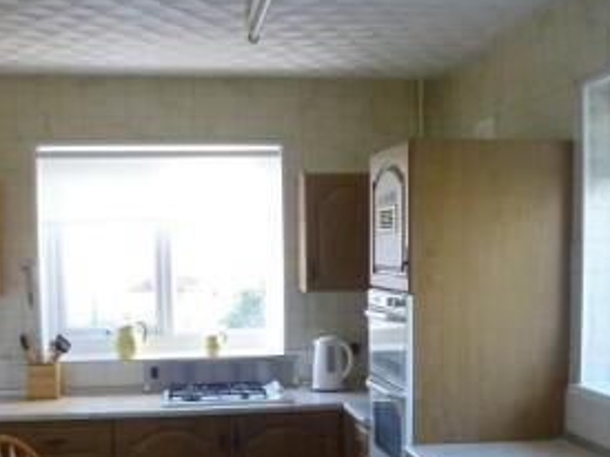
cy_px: 352
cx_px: 309
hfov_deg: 36.2
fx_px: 934
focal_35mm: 53
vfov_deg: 27.1
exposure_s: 1/60
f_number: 3.1
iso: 320
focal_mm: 4.5
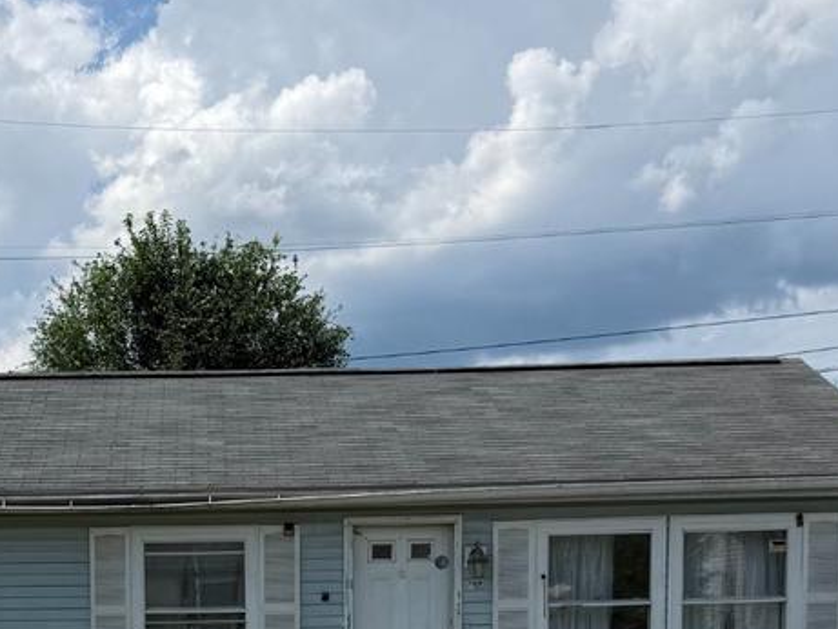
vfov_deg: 18.4
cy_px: 796
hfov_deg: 25.6
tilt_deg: -5.2
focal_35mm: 75
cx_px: 193
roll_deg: +0.3
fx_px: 1816
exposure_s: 1/7353
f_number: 1.78
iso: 80
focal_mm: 6.76
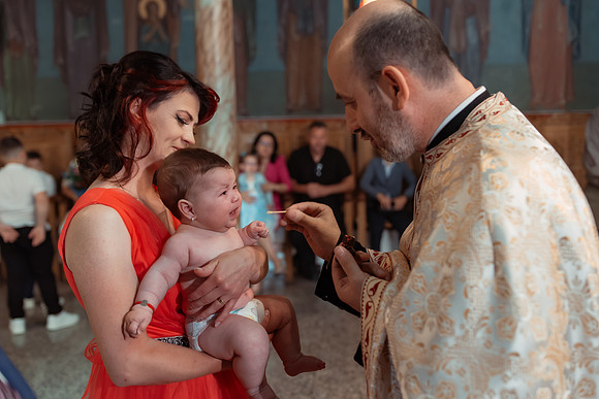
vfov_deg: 37.9
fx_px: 582
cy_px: 200
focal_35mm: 35
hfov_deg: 54.4
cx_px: 300
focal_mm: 35
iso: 1600
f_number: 2.8
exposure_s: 1/200
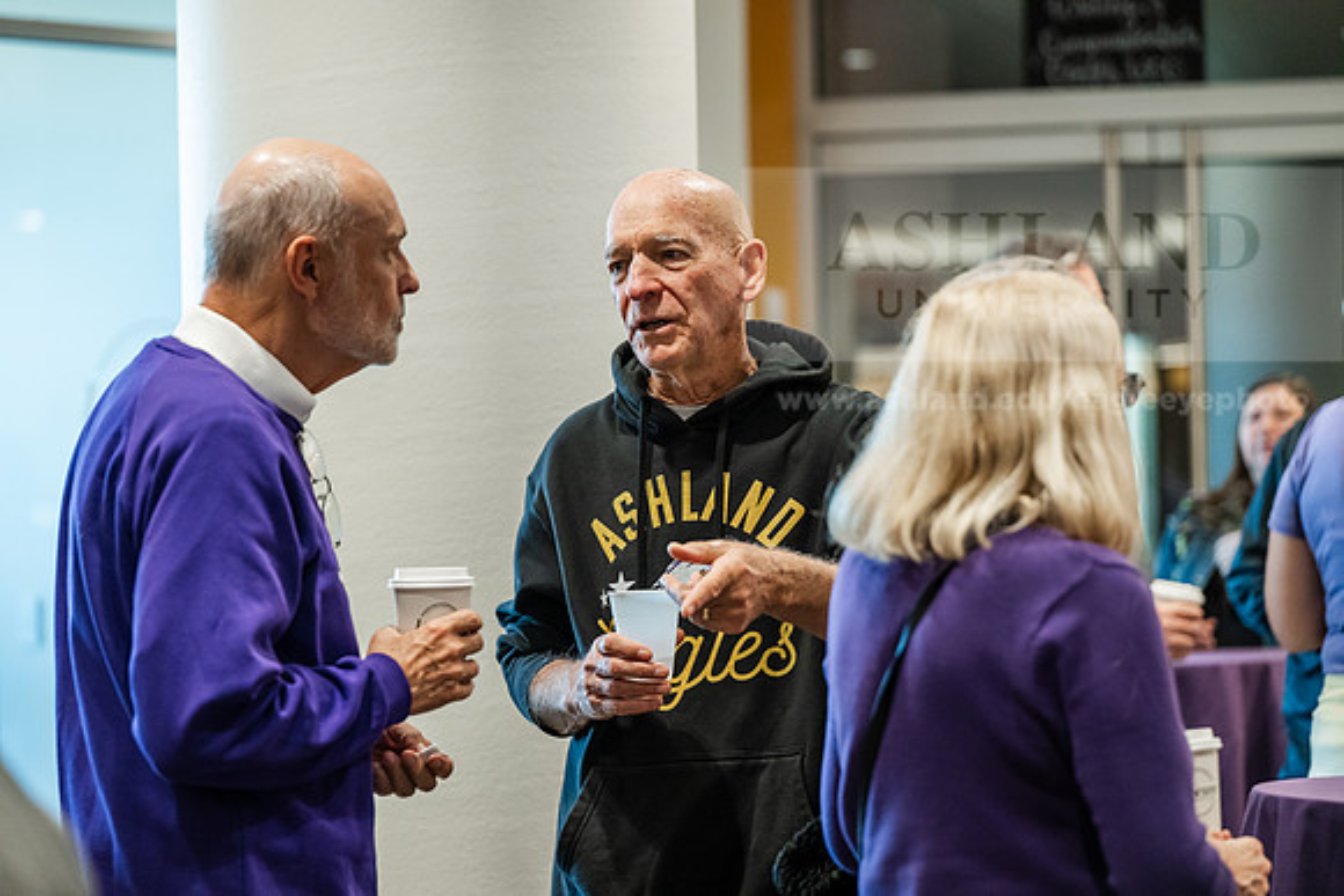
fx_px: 4107
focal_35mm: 110
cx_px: 672
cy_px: 448
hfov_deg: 18.6
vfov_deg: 12.5
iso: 2500
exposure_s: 1/200
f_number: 3.2
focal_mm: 110
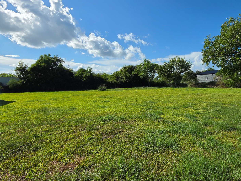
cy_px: 89
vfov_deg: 68.7
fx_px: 132
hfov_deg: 83.3
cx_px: 148
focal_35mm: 19
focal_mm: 2.2
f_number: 1.9
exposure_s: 1/3273
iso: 32
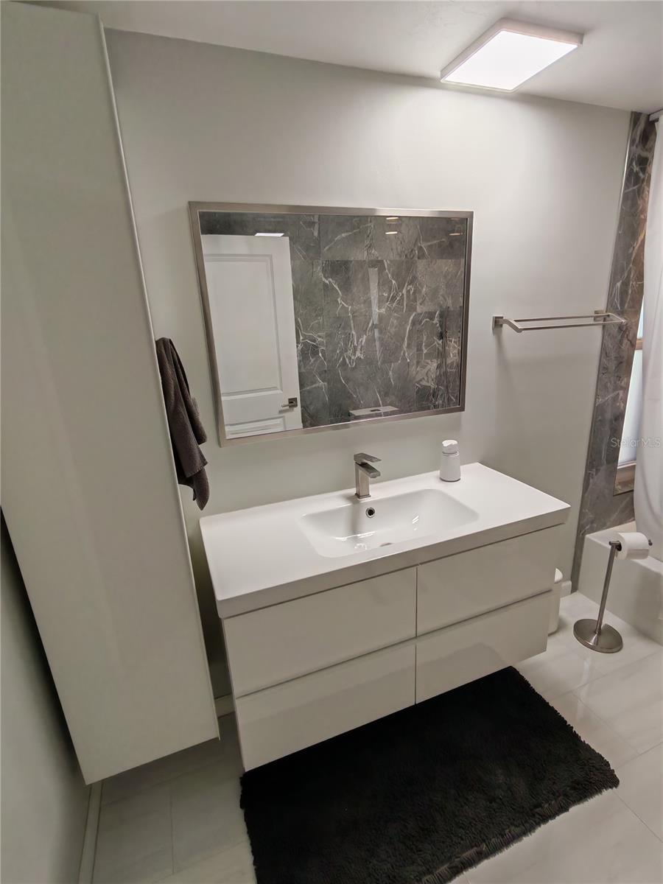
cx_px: 332
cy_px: 442
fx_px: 434
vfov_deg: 91.0
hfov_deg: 74.7
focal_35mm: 17
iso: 50
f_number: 2.2
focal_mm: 1.96
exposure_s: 1/50
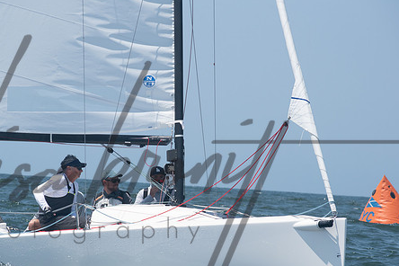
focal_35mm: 235
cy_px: 163
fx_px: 2604
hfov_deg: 8.8
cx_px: 160
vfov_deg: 5.8
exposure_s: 1/1600
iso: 400
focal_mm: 120
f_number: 8
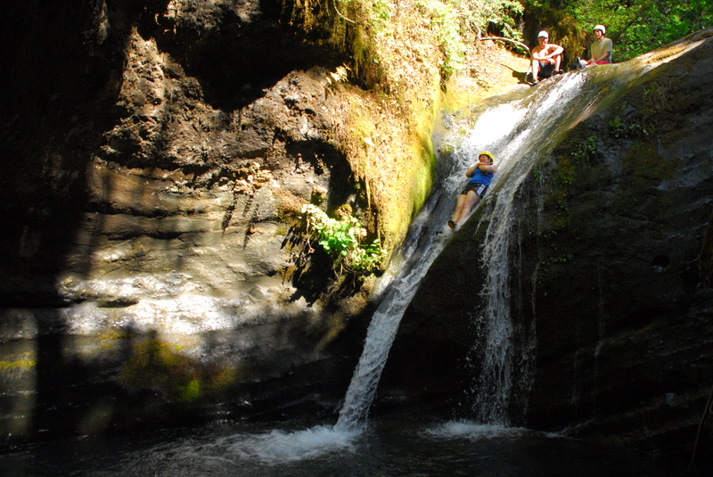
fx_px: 595
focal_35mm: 30
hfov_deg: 61.9
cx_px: 356
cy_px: 238
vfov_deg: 43.7
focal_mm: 20
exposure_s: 1/500
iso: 640
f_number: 3.5
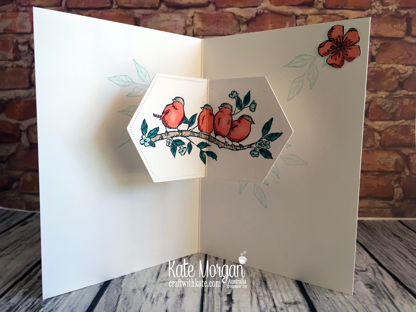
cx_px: 208
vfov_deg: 48.2
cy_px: 156
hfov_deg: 61.7
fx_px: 349
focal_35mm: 29
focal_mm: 4.15
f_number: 2.2
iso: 25
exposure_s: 1/33
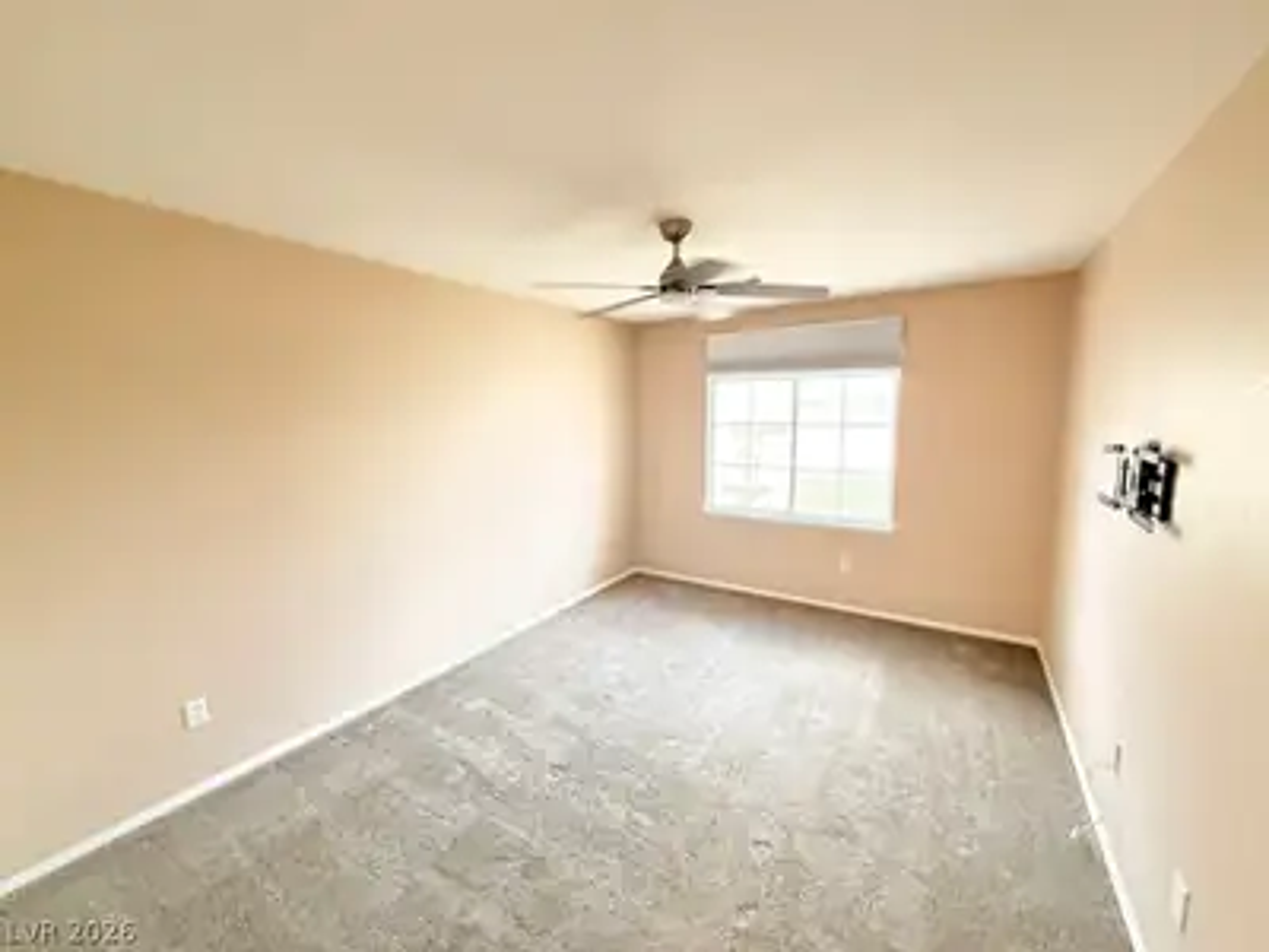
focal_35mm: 14
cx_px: 634
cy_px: 476
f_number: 2.2
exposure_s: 1/60
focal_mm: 2.22
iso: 800
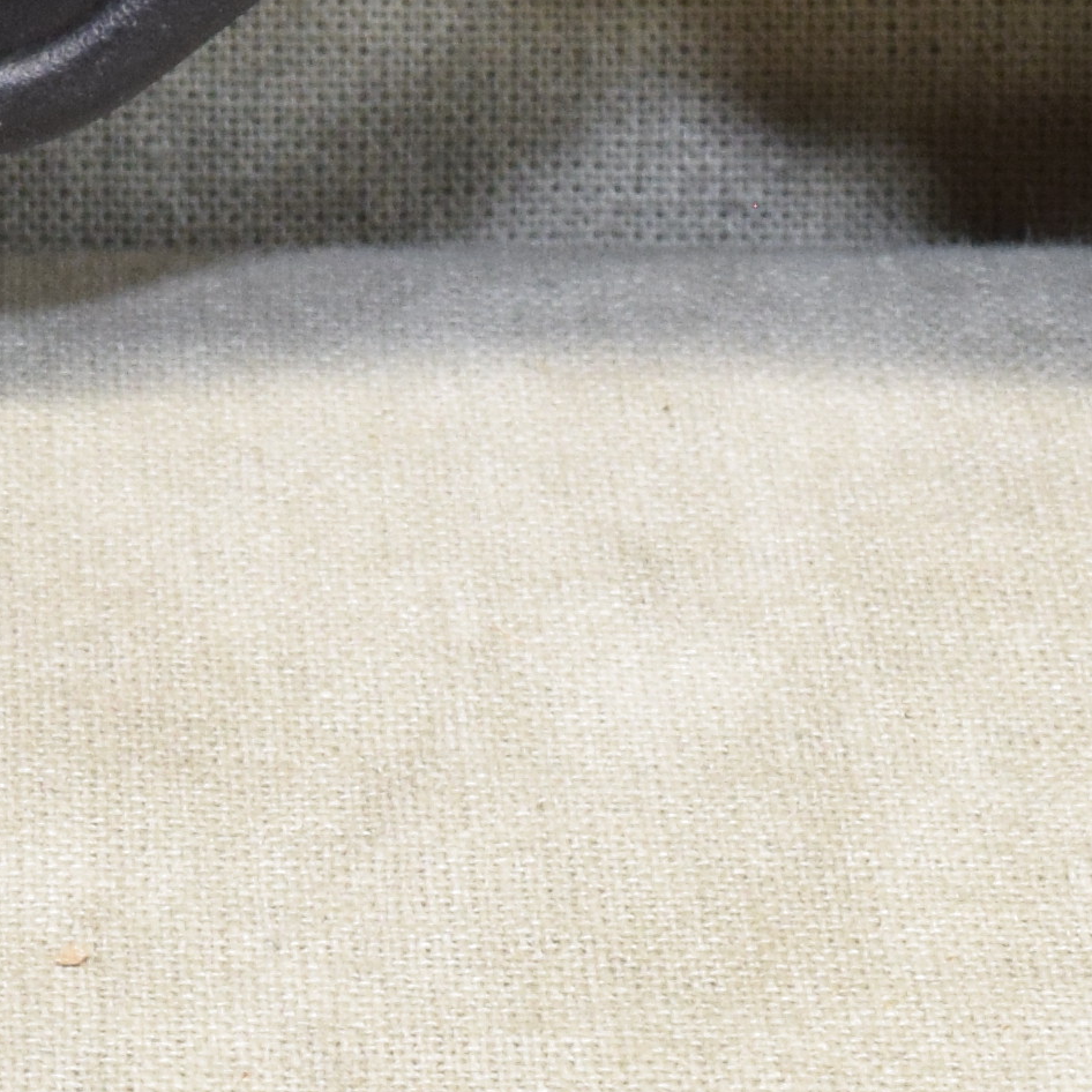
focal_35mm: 275
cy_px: -1184
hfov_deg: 6.3
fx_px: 9815
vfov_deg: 6.2
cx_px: -589
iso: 800
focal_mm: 34
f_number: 16
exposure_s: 1/13
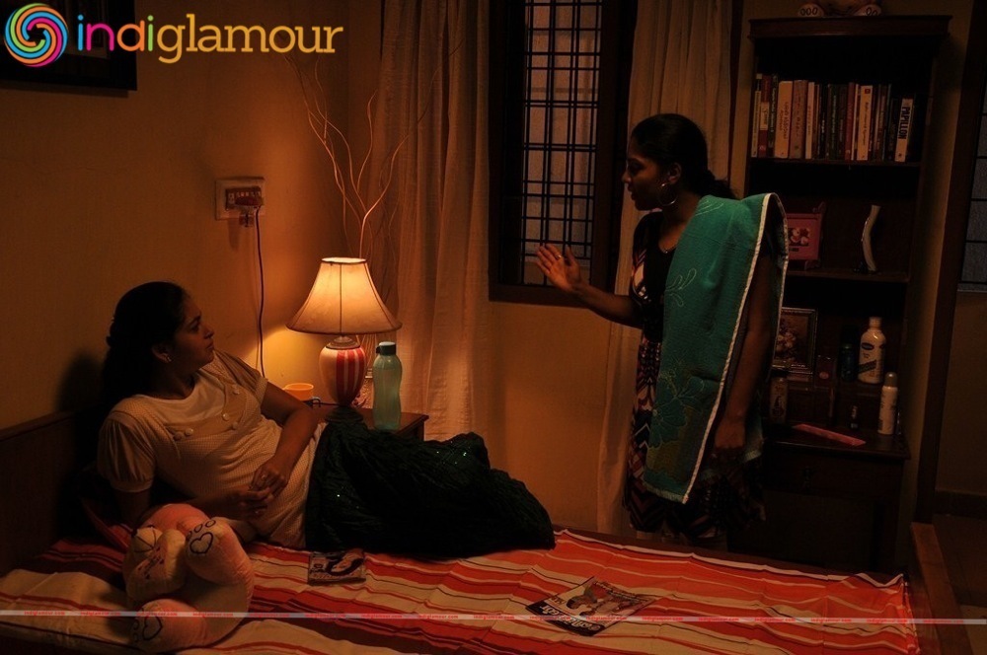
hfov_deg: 49.6
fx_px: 1068
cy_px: 328
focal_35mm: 39
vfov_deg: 34.1
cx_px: 494
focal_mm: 26
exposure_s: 1/50
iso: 500
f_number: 6.3
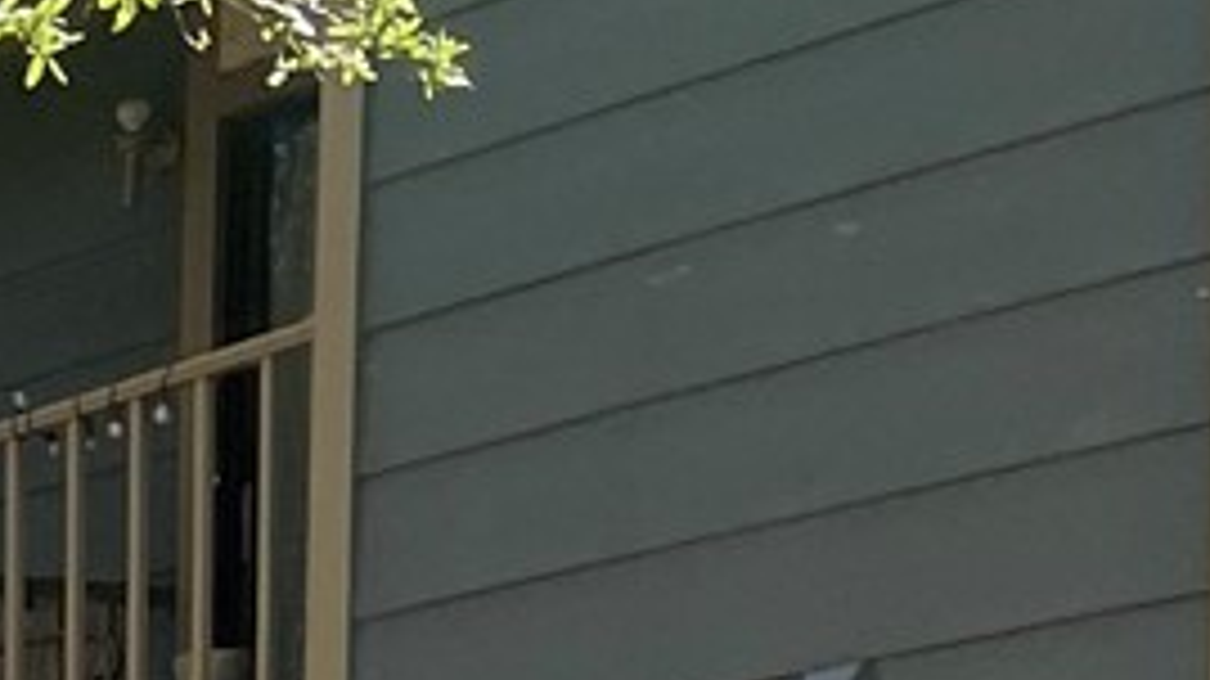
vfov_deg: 6.9
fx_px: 5195
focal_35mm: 162
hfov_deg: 10.3
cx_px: -2209
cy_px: 1887
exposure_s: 1/592
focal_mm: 5.1
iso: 32
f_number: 1.6
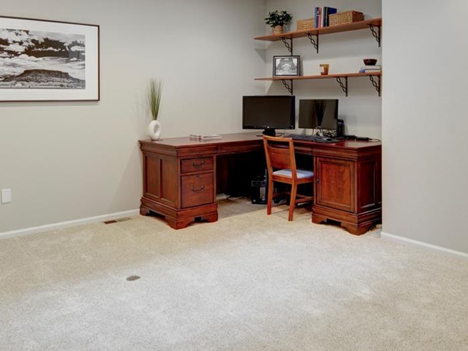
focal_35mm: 33
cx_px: 273
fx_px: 446
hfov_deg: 55.1
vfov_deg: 42.0
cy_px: 101
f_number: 8
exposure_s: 1/10
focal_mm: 15
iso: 400
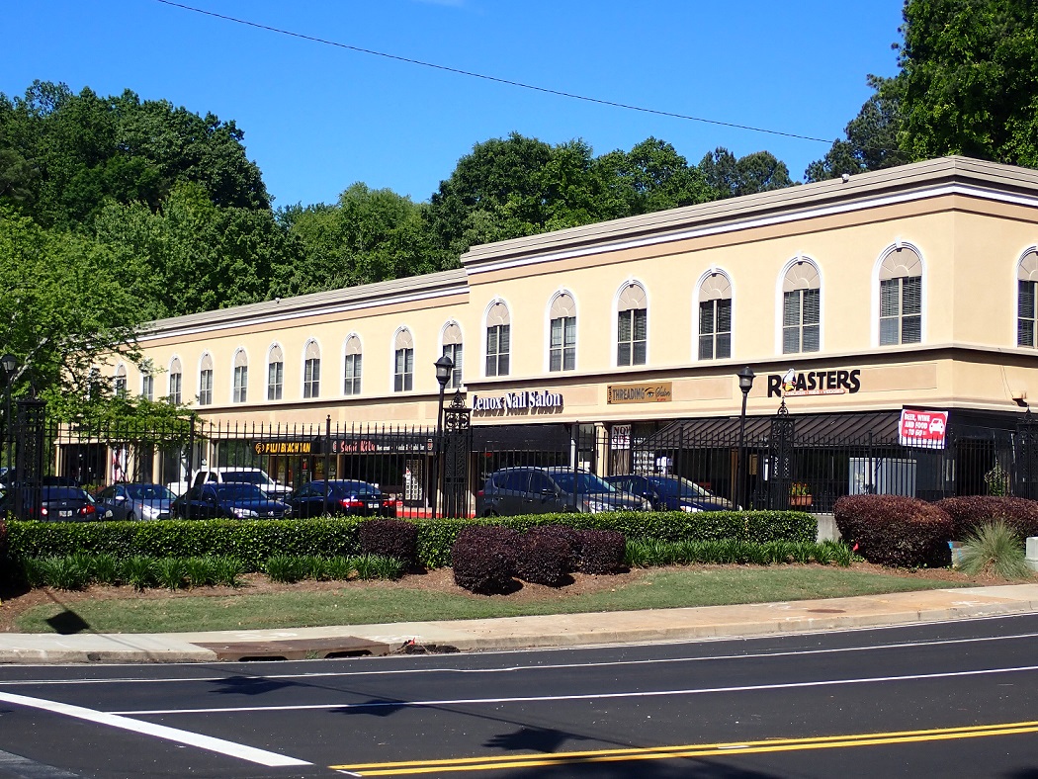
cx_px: 519
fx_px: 1740
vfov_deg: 25.2
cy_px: 390
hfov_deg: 33.2
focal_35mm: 58
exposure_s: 1/640
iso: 100
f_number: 5
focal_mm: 10.35
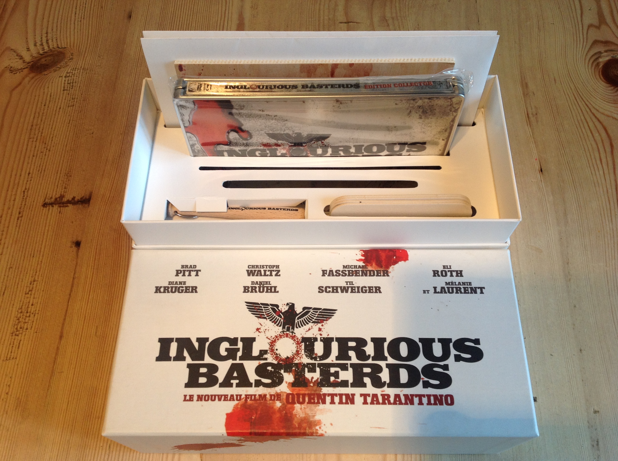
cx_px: 309
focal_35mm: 35
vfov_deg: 40.6
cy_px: 230
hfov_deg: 52.7
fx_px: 624
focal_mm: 4.28
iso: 64
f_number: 2.4
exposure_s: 1/50
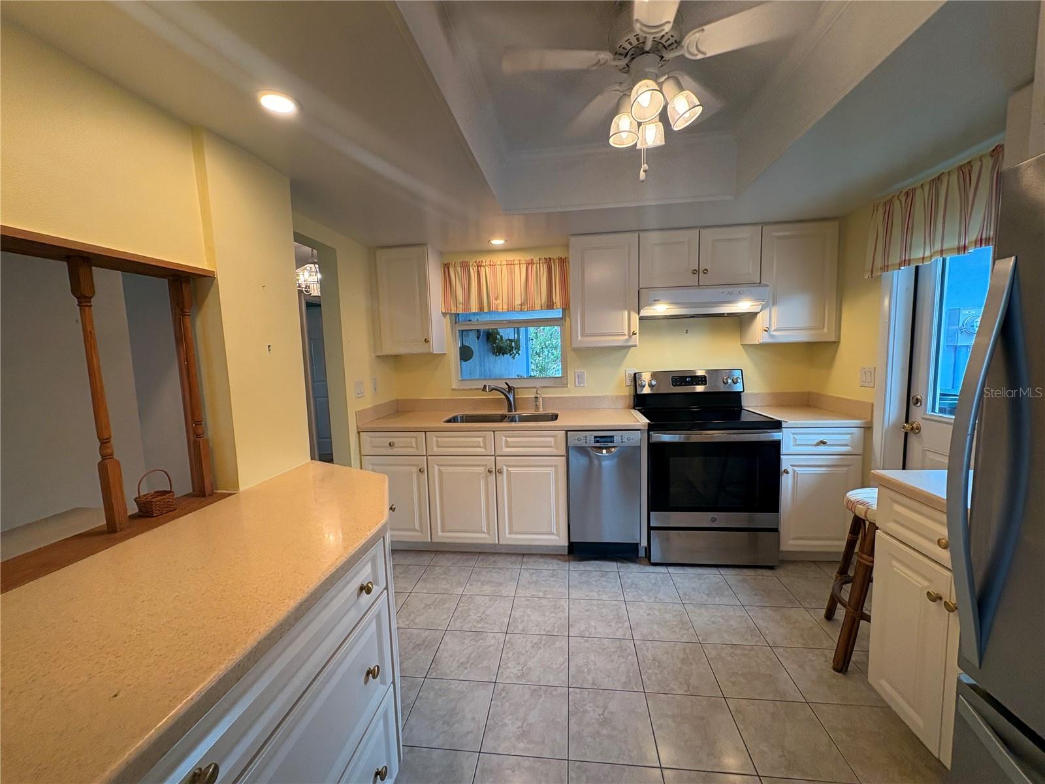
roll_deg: +2.5
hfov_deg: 102.1
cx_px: 522
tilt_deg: -5.3
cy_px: 392
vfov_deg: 85.7
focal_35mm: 14
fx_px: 423
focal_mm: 2.22
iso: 80
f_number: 2.2
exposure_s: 1/120
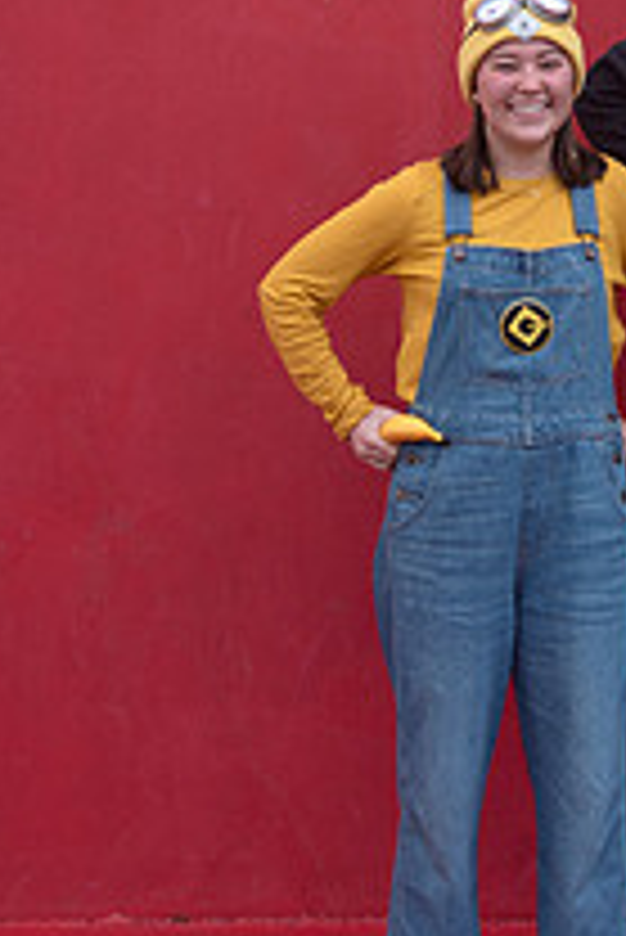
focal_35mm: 119
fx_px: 3099
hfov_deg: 11.4
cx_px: 640
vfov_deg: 17.1
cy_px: 238
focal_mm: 55
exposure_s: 1/125
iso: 500
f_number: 5.6
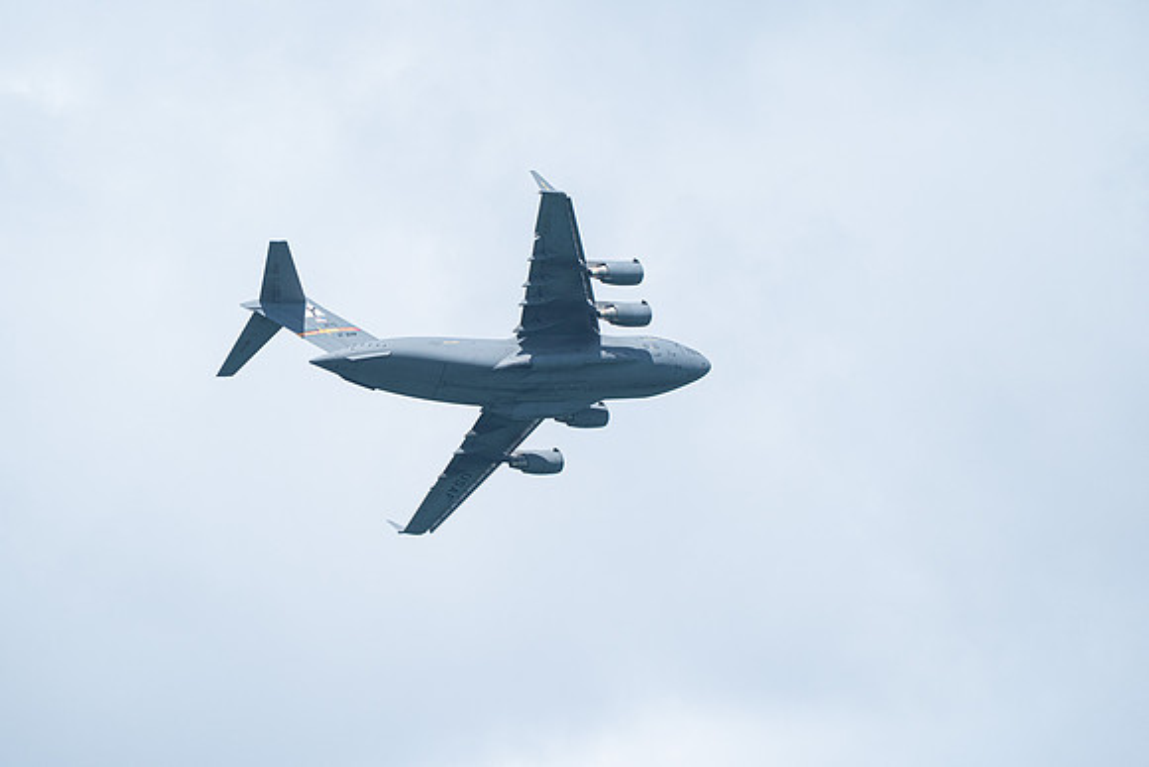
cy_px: 384
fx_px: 12769
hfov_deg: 5.2
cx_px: 574
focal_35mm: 400
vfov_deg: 3.4
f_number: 10
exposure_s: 1/1250
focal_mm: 400
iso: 640
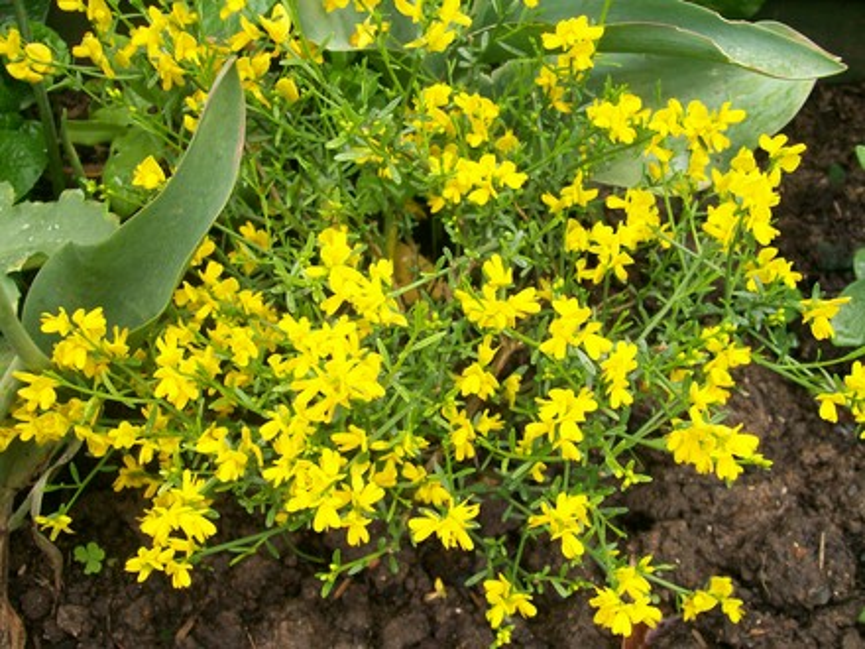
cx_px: 432
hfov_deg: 51.4
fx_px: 900
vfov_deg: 39.7
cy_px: 324
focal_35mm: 36
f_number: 2.7
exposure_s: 1/188
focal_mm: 6
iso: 80
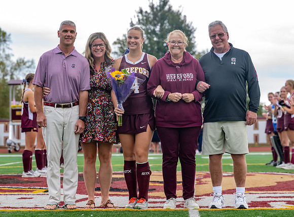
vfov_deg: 12.4
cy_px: 103
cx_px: 140
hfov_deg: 16.8
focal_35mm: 118
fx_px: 996
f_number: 4.5
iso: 2800
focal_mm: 105
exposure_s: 1/640
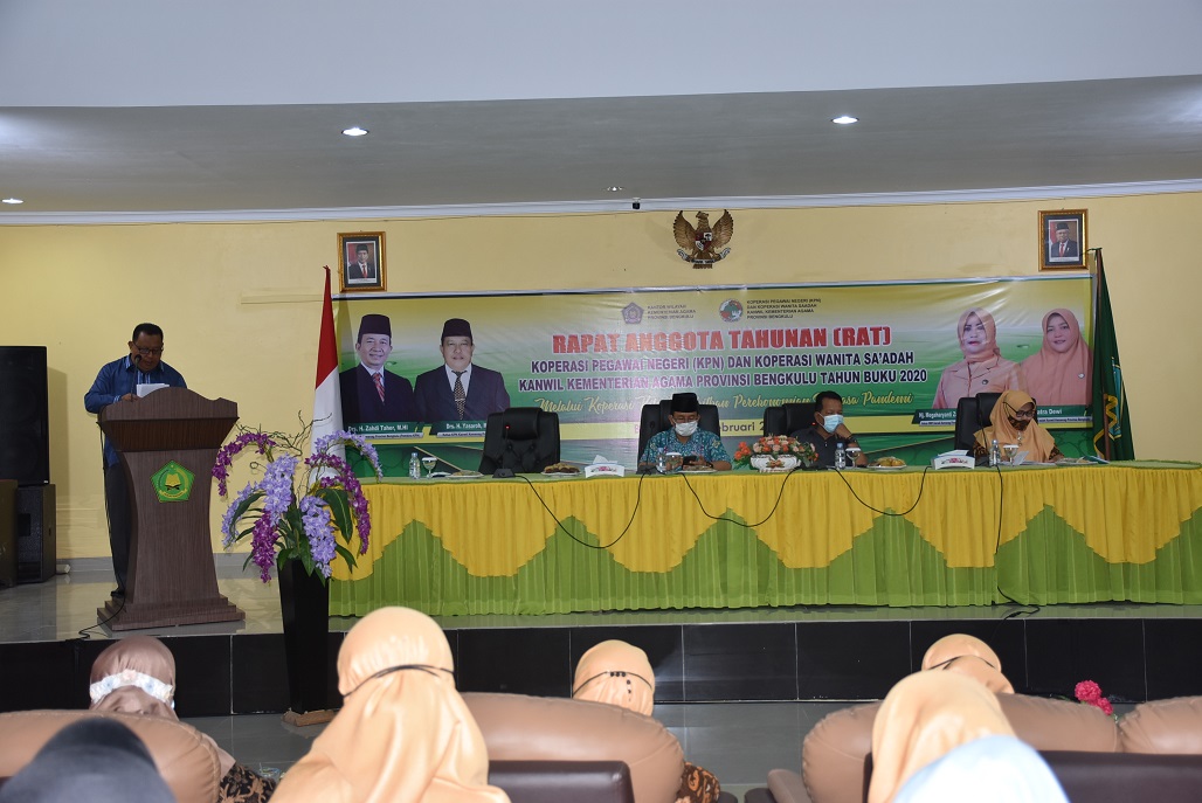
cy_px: 402
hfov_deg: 41.1
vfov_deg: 28.1
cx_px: 601
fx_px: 1604
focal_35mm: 48
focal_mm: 32
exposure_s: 1/60
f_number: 4
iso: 400
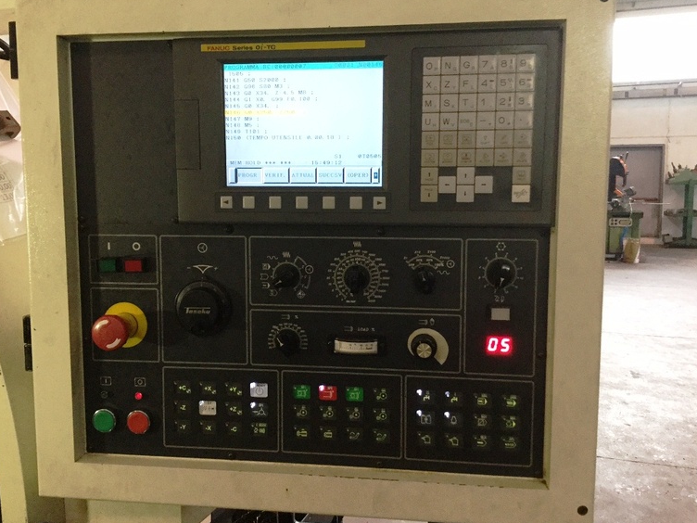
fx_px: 664
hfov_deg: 55.3
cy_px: 250
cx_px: 333
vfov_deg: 42.9
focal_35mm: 33
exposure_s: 1/33
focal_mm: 3.3
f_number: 2.4
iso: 200
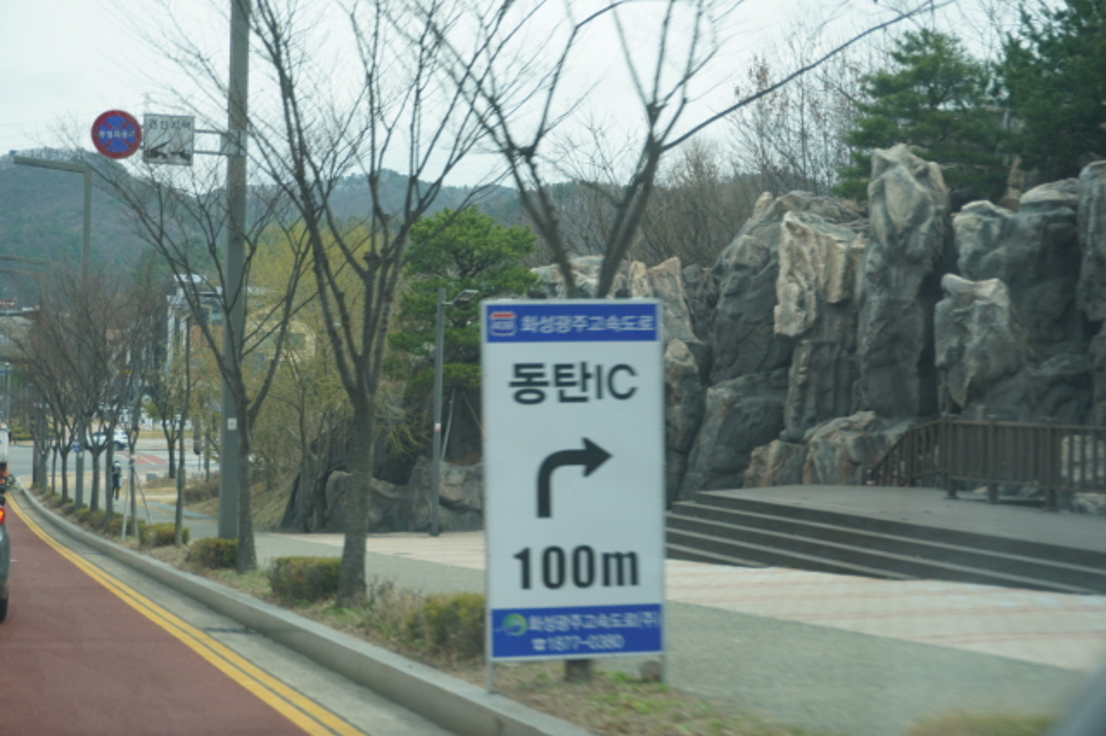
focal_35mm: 62
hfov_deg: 32.6
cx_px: 553
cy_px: 368
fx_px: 1888
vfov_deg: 22.1
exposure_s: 1/100
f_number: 5.6
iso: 100
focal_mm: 41
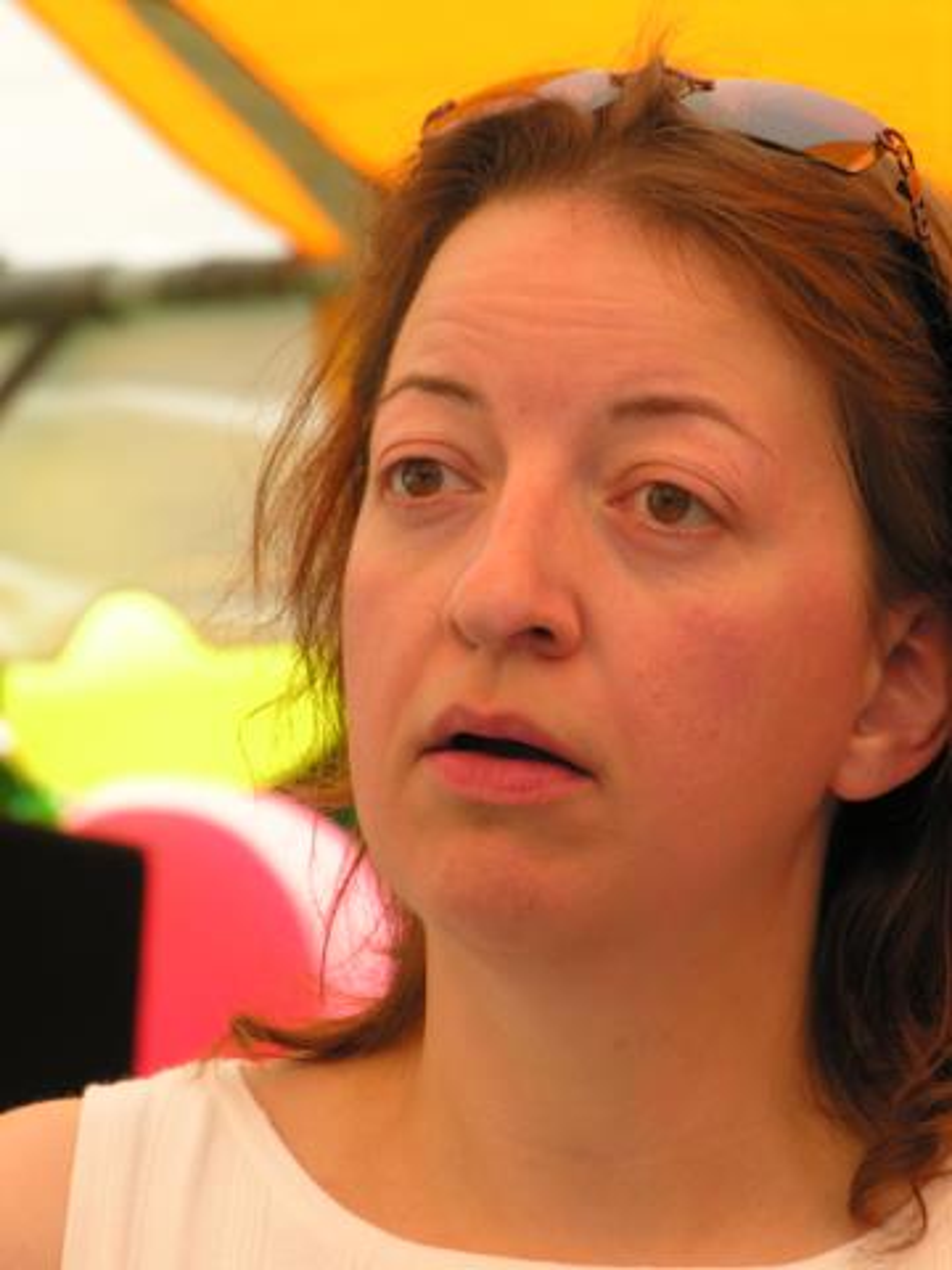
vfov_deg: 7.1
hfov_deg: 5.3
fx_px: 10231
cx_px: 476
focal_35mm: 279
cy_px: 635
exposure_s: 1/77.3
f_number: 5.3
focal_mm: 71
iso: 50
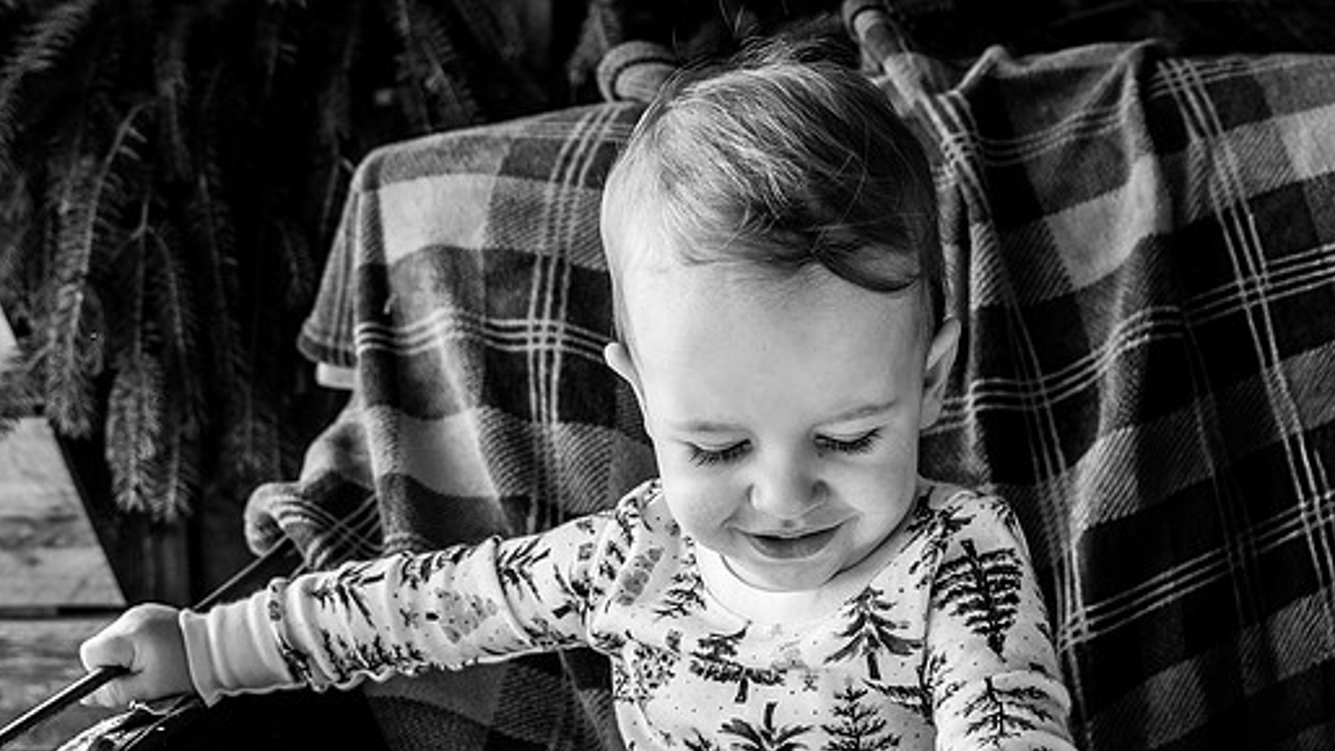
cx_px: 1030
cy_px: 502
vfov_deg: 18.8
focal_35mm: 64
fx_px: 2265
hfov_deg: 32.1
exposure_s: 1/250
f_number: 4
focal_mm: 30
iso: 400
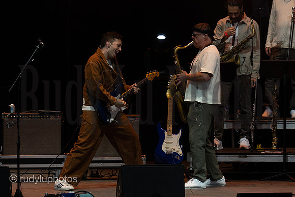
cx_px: 148
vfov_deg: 4.6
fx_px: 2459
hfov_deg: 6.9
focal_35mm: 300
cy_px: 98
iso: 2500
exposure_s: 1/640
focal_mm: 200
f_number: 8
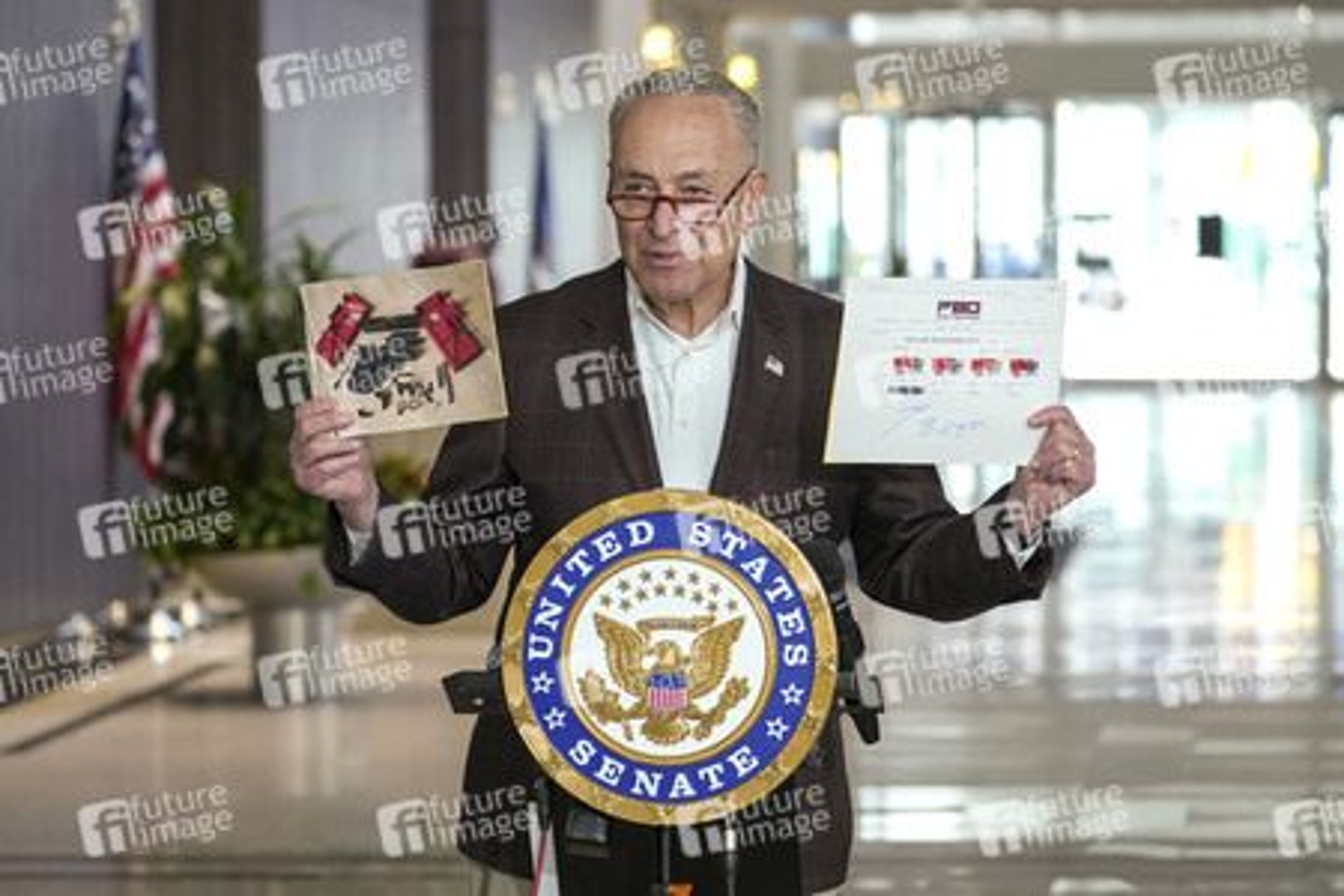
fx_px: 5338
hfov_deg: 14.3
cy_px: 448
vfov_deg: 9.6
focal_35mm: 143
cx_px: 672
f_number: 5
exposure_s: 1/320
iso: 2500
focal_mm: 143
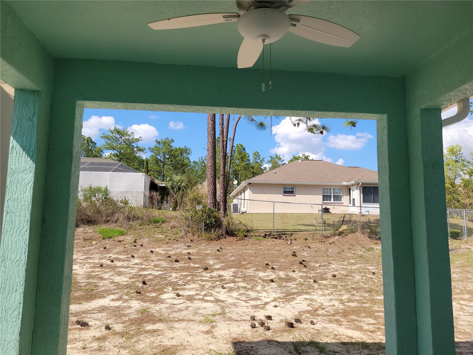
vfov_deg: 53.1
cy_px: 178
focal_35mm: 26
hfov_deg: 67.3
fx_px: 355
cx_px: 236
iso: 40
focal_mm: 5.4
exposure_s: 1/2043
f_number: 1.8
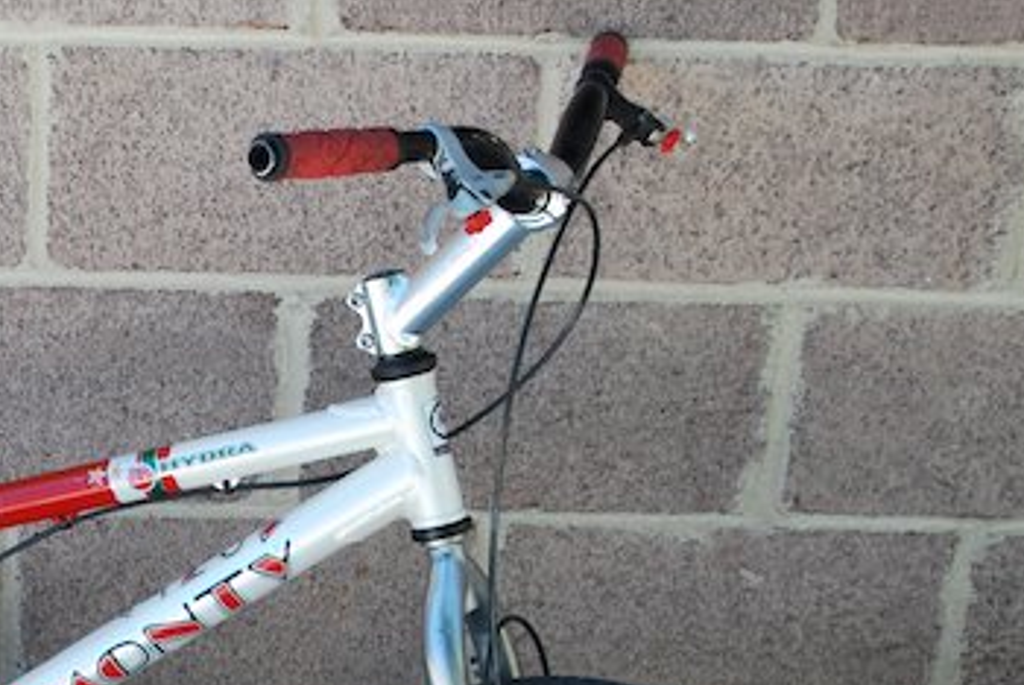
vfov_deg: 13.2
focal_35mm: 103
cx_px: -6
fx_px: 2932
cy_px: 618
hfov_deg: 19.2
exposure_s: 1/80
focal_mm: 30
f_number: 4.8
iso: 200
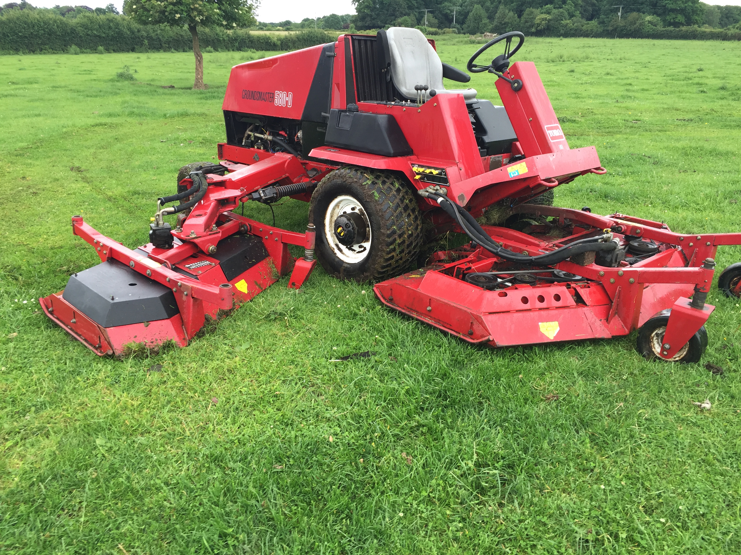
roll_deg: -0.5
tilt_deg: -18.0
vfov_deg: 48.2
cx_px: 370
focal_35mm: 29
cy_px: 278
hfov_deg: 61.7
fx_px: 621
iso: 32
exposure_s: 1/120
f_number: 2.2
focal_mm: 4.15
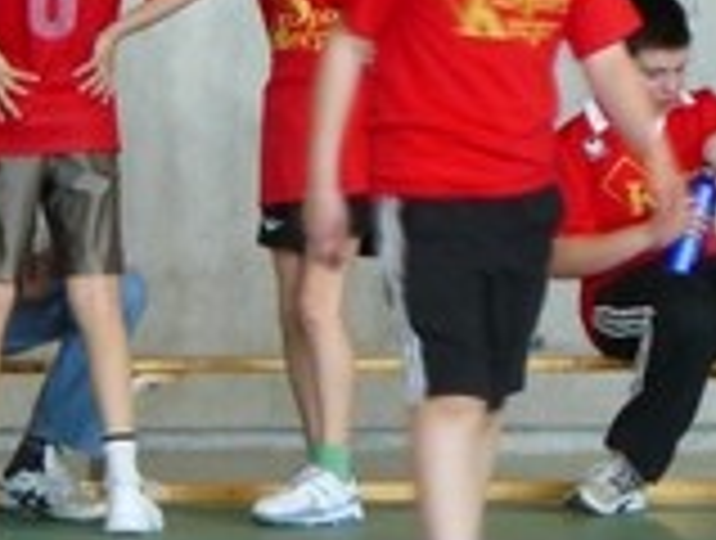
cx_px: 171
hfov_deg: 3.5
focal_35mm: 569
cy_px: 263
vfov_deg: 2.6
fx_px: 11796
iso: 200
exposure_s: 1/30
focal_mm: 35.9
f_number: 3.3
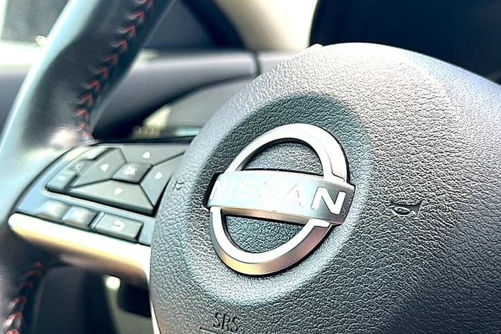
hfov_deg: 42.7
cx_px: 250
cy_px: 170
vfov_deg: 29.2
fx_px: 640
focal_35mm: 46
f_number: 1.78
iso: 50
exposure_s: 1/110
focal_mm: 6.86
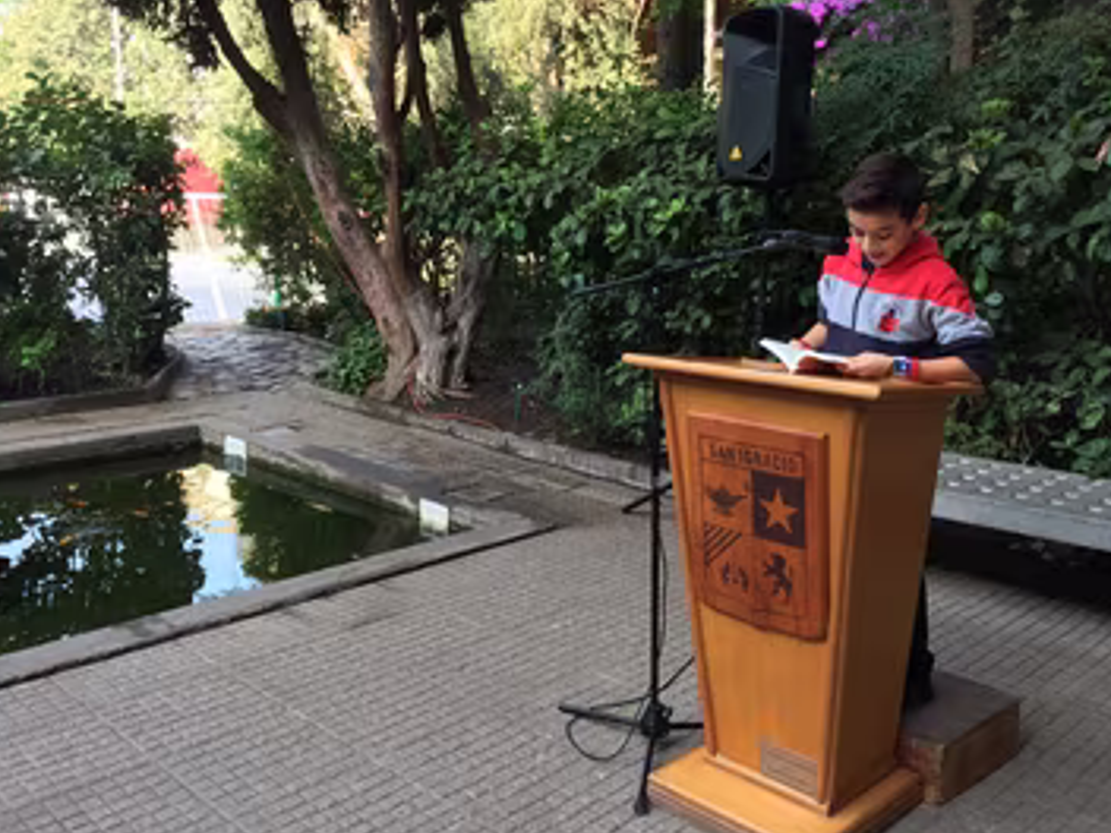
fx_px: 1059
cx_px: 590
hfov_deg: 55.3
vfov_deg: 42.9
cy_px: 413
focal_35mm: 33
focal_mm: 4.15
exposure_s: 1/100
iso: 50
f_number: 2.2
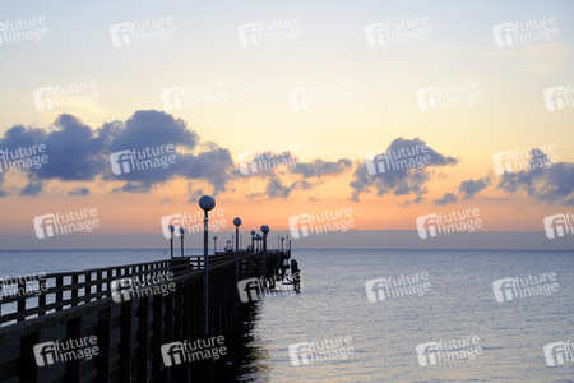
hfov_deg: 23.9
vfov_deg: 16.1
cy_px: 192
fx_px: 1355
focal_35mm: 85
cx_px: 287
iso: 400
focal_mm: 85
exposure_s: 1/200
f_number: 7.1
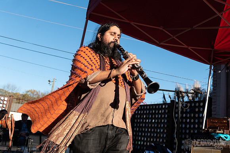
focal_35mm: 40
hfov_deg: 48.3
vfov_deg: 33.3
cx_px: 121
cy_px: 68
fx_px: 256
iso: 200
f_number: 4.5
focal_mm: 36
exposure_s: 1/800
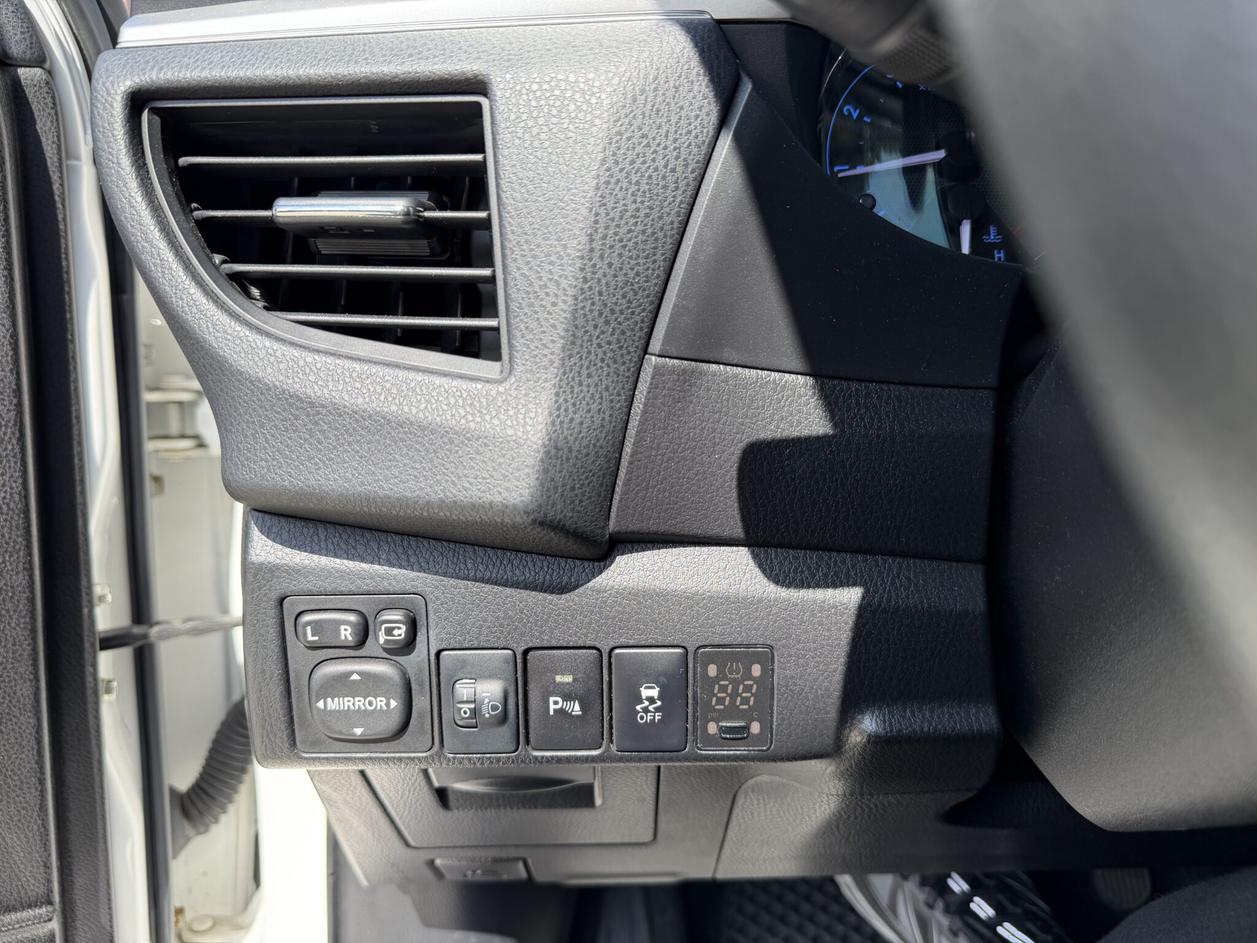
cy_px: 472
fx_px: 872
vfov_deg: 56.8
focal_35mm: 24
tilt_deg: -13.2
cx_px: 628
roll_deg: +2.1
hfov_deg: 71.6
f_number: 1.78
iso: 80
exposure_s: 1/494
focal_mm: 6.76
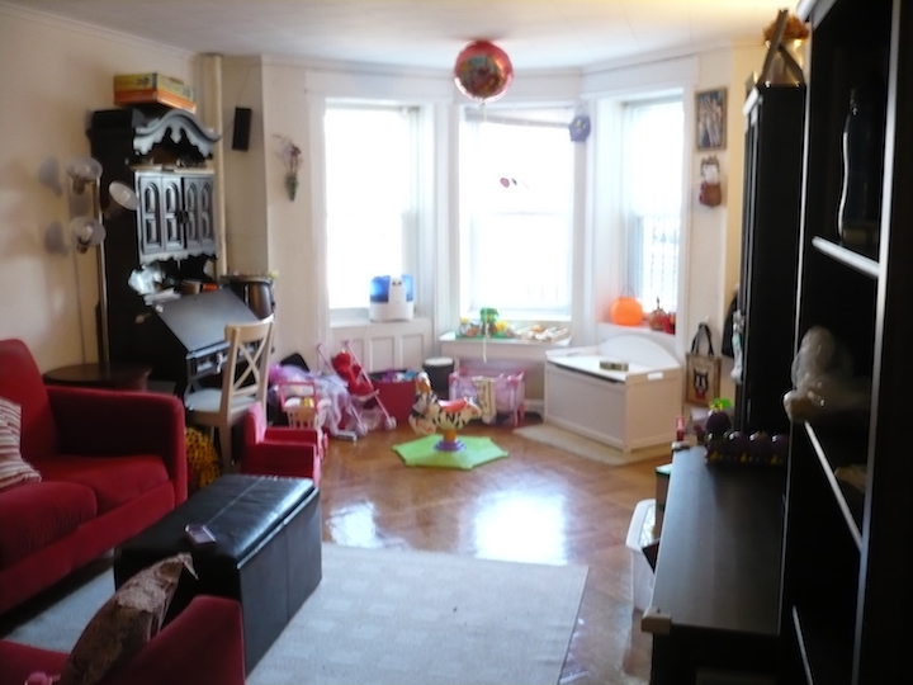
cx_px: 456
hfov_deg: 52.6
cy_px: 342
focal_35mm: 35
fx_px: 923
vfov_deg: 40.7
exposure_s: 1/8
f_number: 2.8
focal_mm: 5.8
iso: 250
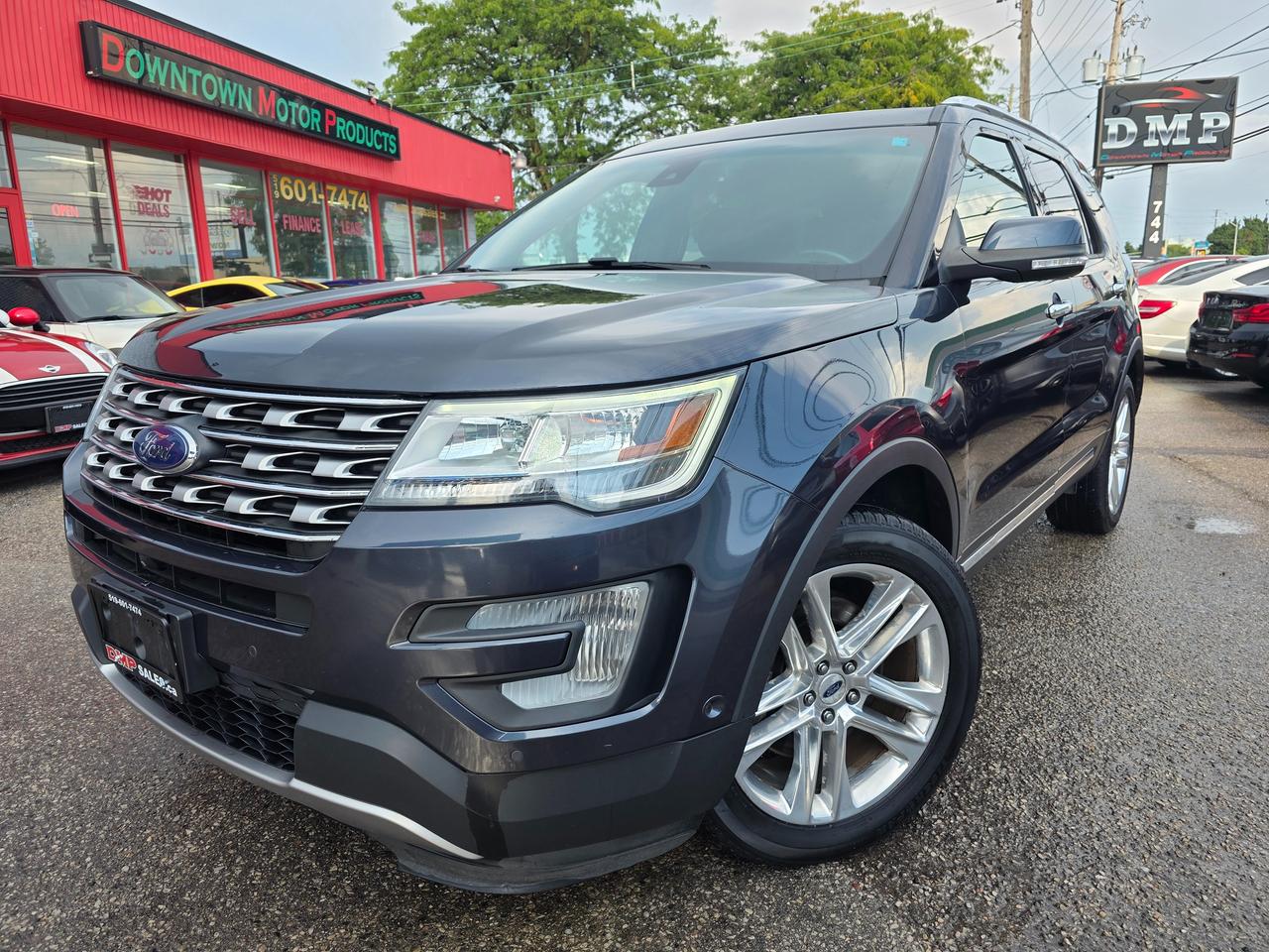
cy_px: 476
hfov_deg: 73.9
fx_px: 843
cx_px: 634
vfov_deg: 58.9
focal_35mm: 23
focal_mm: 6.3
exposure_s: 1/775
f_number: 1.7
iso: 40
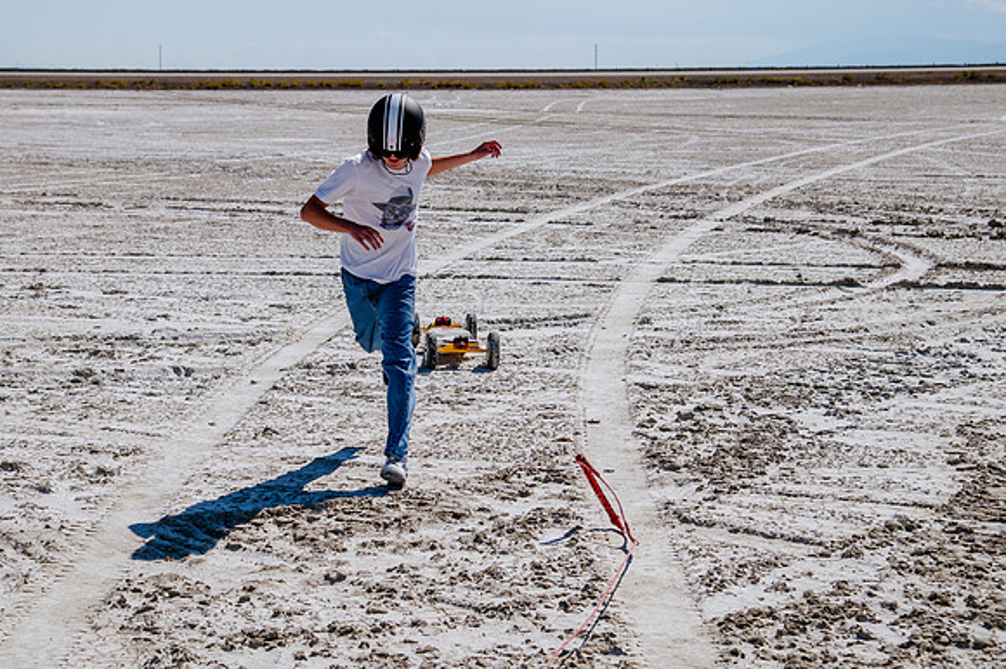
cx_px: 411
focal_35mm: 76
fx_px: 2129
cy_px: 259
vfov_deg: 17.9
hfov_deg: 26.5
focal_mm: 58
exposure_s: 1/1250
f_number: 6.3
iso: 160
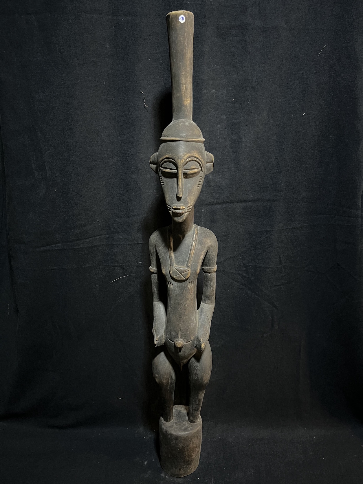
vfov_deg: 67.3
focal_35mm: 26
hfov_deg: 53.1
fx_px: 364
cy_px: 242
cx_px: 182
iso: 1000
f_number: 1.6
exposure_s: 1/17
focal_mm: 5.1
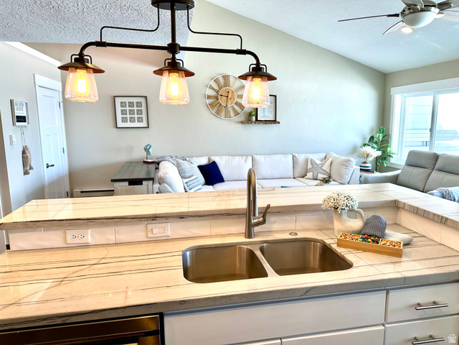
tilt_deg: -7.3
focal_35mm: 24
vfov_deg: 56.8
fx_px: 318
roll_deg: +0.7
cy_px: 172
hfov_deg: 71.6
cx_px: 230
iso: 64
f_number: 1.78
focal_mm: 6.86
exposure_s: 1/120
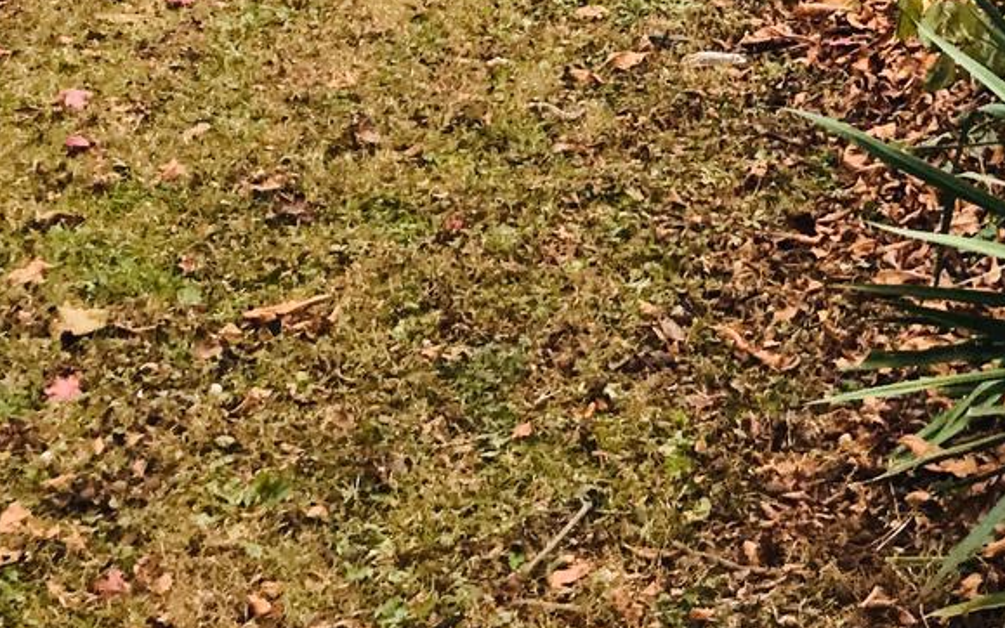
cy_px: -576
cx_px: 1177
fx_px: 2876
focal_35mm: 105
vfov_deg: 11.4
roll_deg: -0.4
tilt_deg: -0.1
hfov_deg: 18.8
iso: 20
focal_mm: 3.99
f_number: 1.8
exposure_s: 1/939
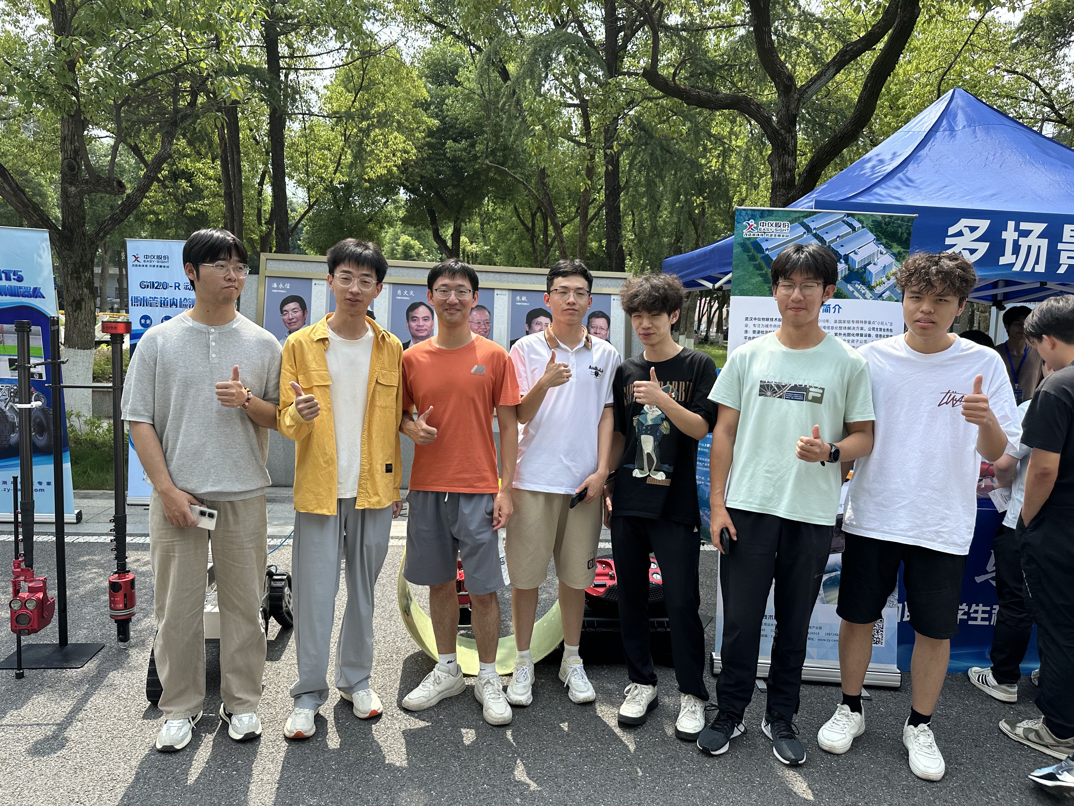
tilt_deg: -5.3
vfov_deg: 56.8
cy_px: 403
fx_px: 745
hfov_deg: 71.6
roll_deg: -2.9
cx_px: 537
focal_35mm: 24
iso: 80
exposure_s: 1/1949
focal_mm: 6.86
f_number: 1.78
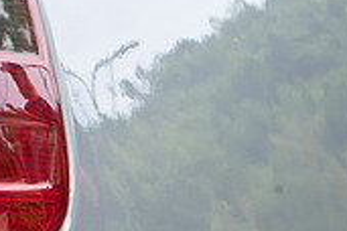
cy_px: -149
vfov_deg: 2.9
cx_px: -310
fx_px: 4617
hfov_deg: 4.3
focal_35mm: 479
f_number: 5.6
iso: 200
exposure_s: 1/100
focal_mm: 105
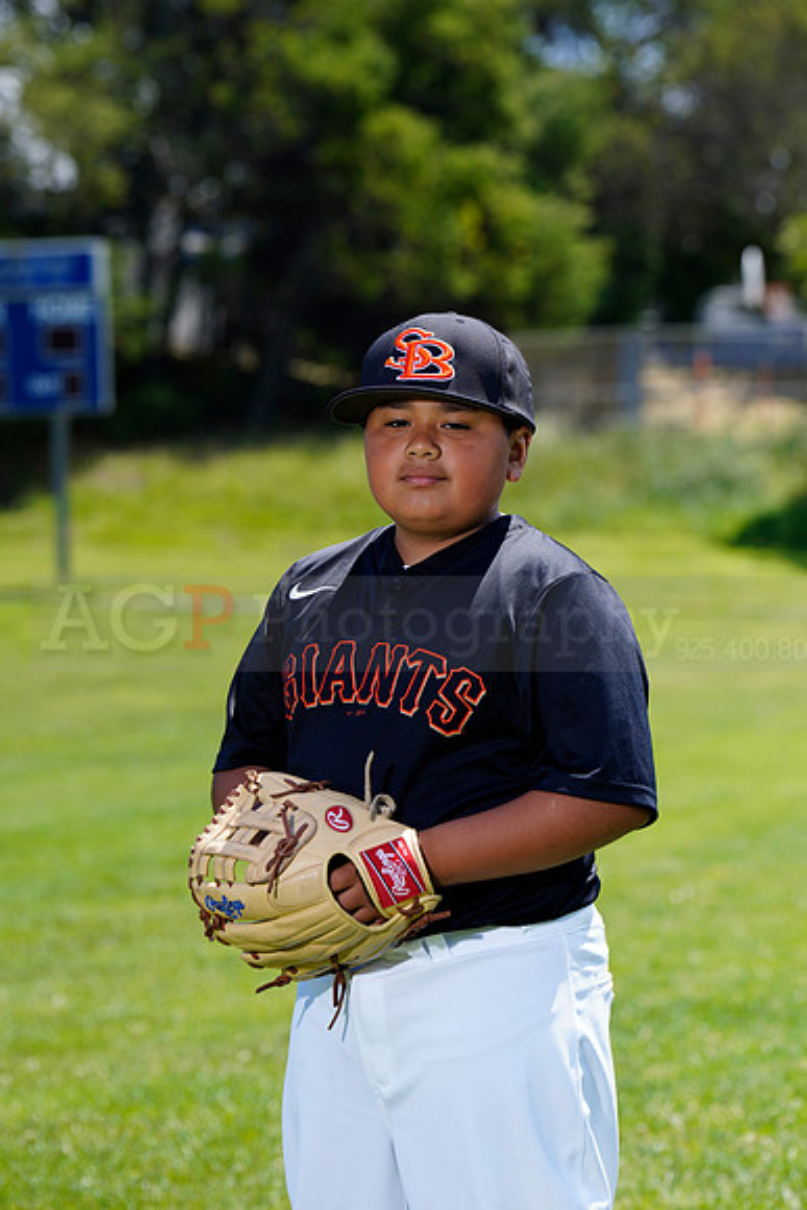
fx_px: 4872
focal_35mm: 145
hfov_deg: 9.5
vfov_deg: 14.2
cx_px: 404
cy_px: 605
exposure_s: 1/250
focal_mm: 145
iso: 100
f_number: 6.3
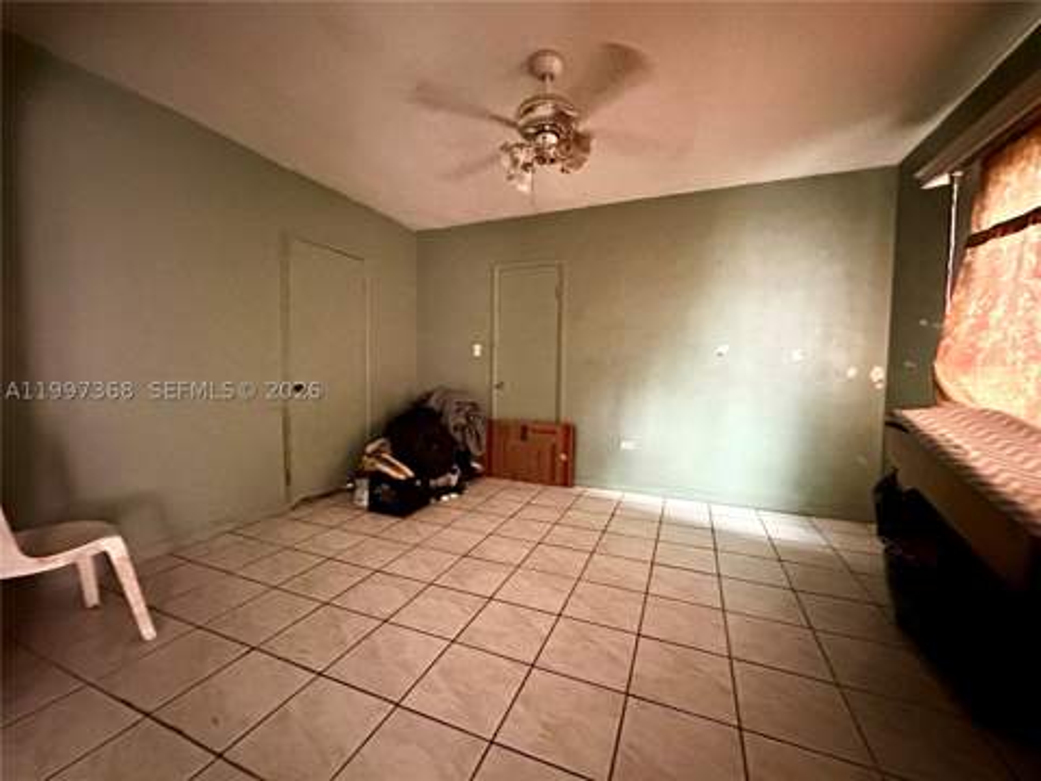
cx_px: 520
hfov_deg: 102.1
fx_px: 421
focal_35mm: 14
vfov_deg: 85.7
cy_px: 390
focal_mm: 2.22
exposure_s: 1/24
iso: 2000
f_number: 2.2
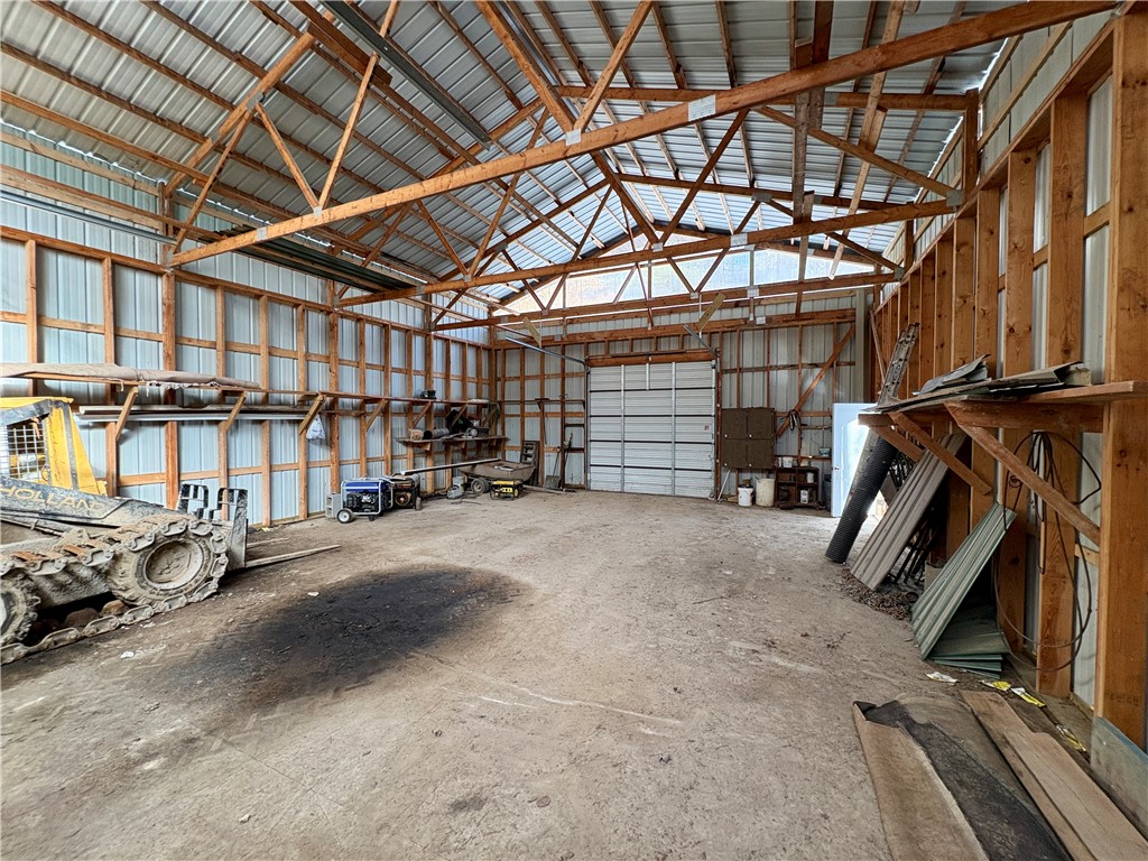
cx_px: 574
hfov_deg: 102.1
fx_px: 464
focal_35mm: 14
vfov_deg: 85.7
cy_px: 430
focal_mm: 2.22
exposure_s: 1/72
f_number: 2.2
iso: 200
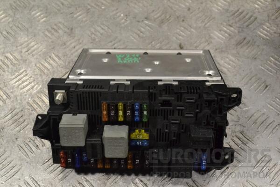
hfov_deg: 41.1
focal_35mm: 48
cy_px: 94
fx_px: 373
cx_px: 140
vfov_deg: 28.1
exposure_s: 1/250
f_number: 8
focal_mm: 32
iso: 3200
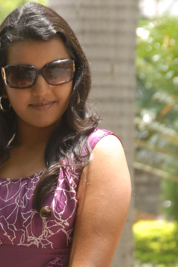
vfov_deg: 5.0
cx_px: 32
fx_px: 3047
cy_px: 251
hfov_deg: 3.3
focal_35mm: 411
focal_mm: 135
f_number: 9
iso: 500
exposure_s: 1/125
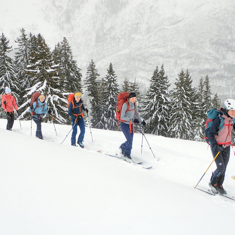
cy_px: 118
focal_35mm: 58
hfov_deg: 29.6
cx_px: 116
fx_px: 445
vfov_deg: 29.6
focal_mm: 8.99
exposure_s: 1/500
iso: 100
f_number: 4.5
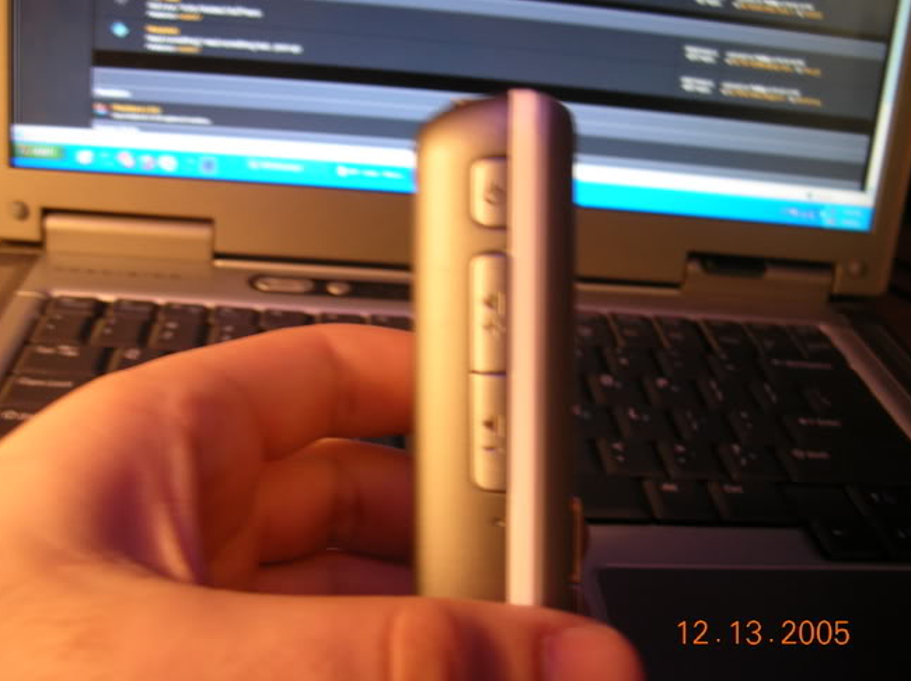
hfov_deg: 49.0
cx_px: 437
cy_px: 348
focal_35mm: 38
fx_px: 999
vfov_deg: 37.6
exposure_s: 1/4.7
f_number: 2.7
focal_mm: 6
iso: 50
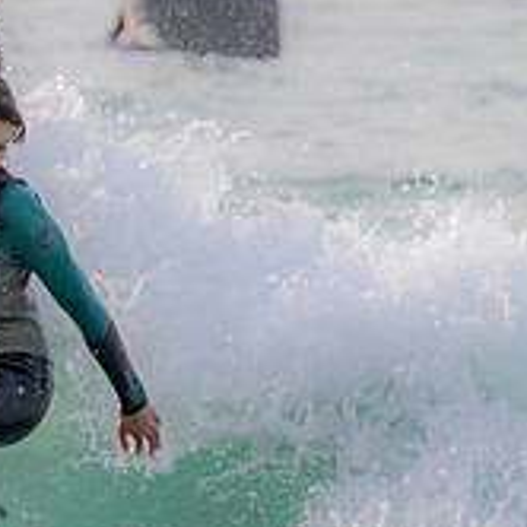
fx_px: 51983
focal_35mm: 3018
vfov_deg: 0.6
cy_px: 470
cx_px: -291
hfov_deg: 0.6
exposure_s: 1/400
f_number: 11
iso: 360
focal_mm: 800
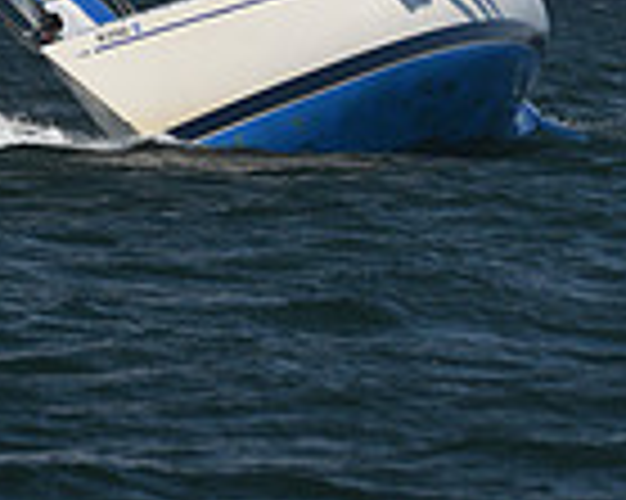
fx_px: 6517
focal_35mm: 352
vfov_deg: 4.3
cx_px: -65
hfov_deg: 5.5
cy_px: -793
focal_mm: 90
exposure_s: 1/1000
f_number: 6.3
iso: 250
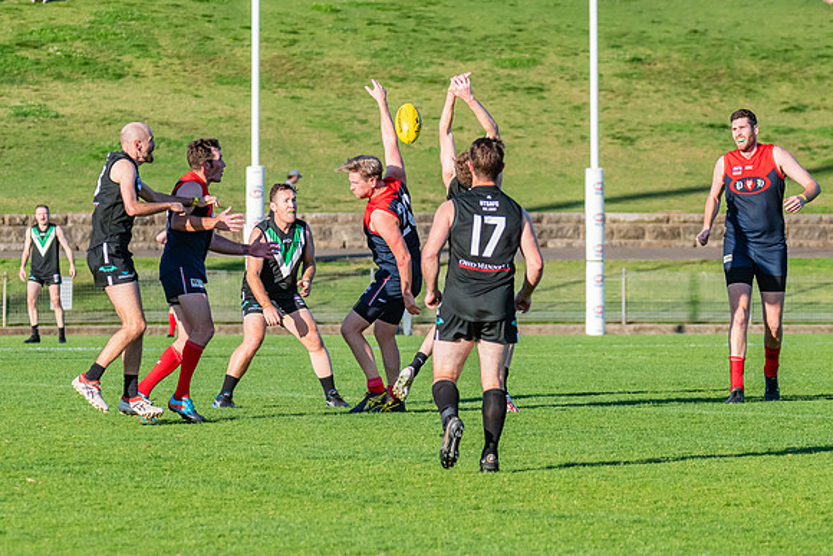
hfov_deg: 5.9
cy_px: 211
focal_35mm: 347
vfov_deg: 4.0
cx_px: 410
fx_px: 8021
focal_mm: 210
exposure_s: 1/1600
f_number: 7.1
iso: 800
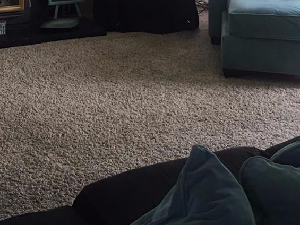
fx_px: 667
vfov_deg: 18.0
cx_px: 100
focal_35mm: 77
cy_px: -56
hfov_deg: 25.2
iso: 40
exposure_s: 1/30
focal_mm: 4.15
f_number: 2.2
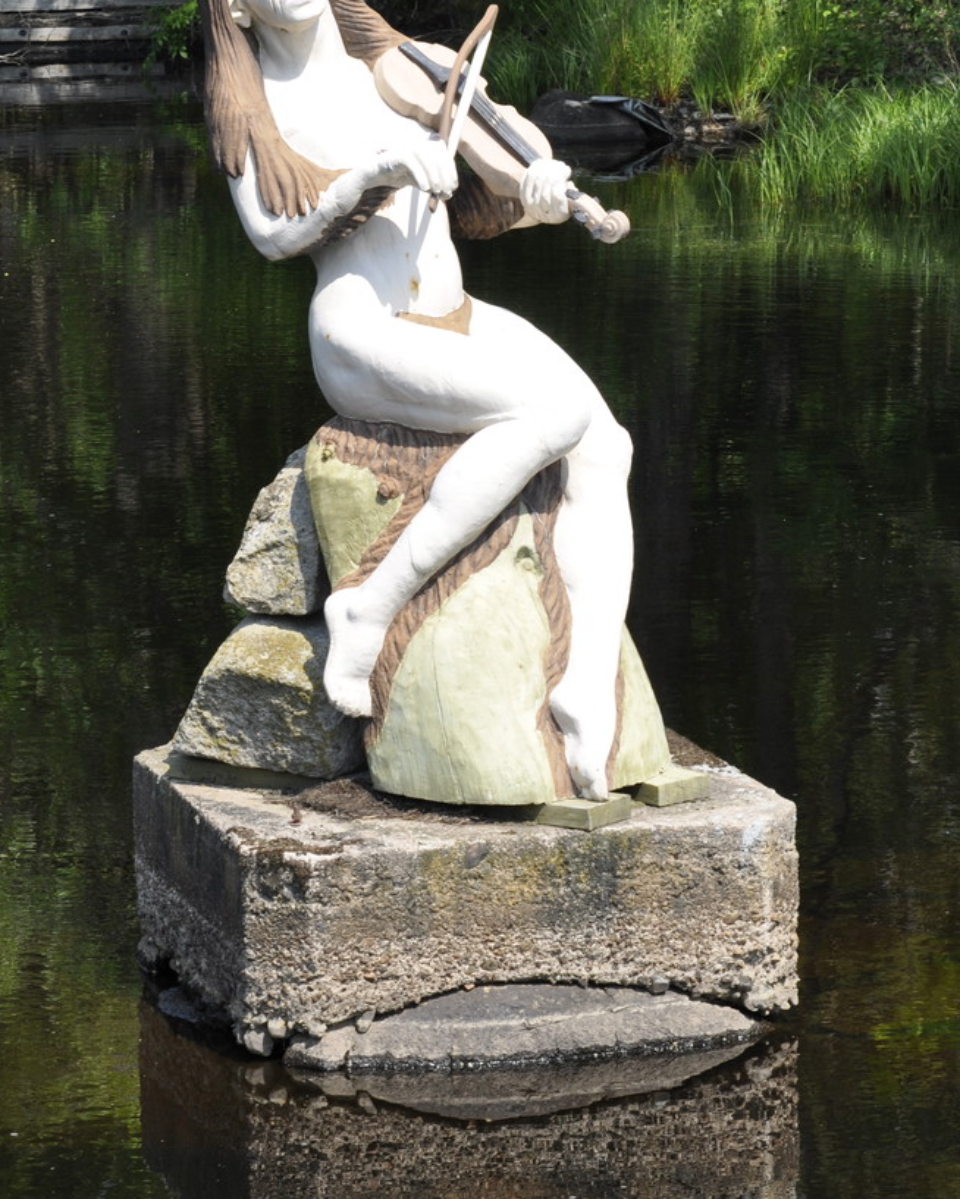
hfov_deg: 8.9
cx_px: 405
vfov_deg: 11.1
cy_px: 661
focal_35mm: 174
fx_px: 6177
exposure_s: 1/200
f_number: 9.5
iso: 200
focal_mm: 70
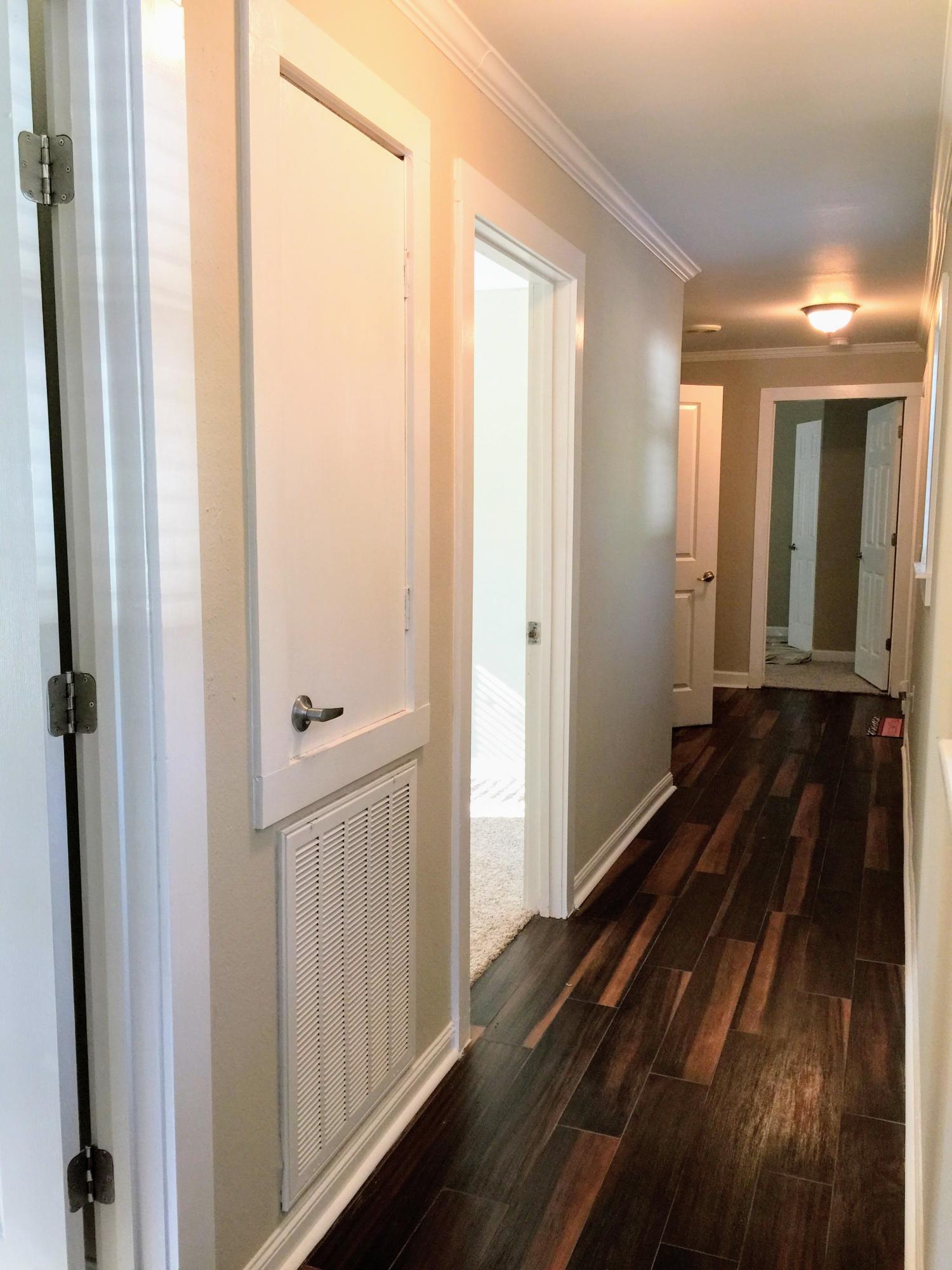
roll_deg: -0.5
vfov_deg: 61.7
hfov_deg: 48.2
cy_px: 635
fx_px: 1063
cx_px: 476
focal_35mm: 29
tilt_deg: -5.6
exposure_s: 1/30
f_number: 2.2
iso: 50
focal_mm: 4.15
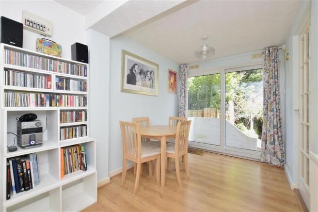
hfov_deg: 100.4
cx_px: 159
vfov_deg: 77.3
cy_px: 106
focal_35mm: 15
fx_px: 132
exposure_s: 1/40
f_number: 9
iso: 400
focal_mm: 10
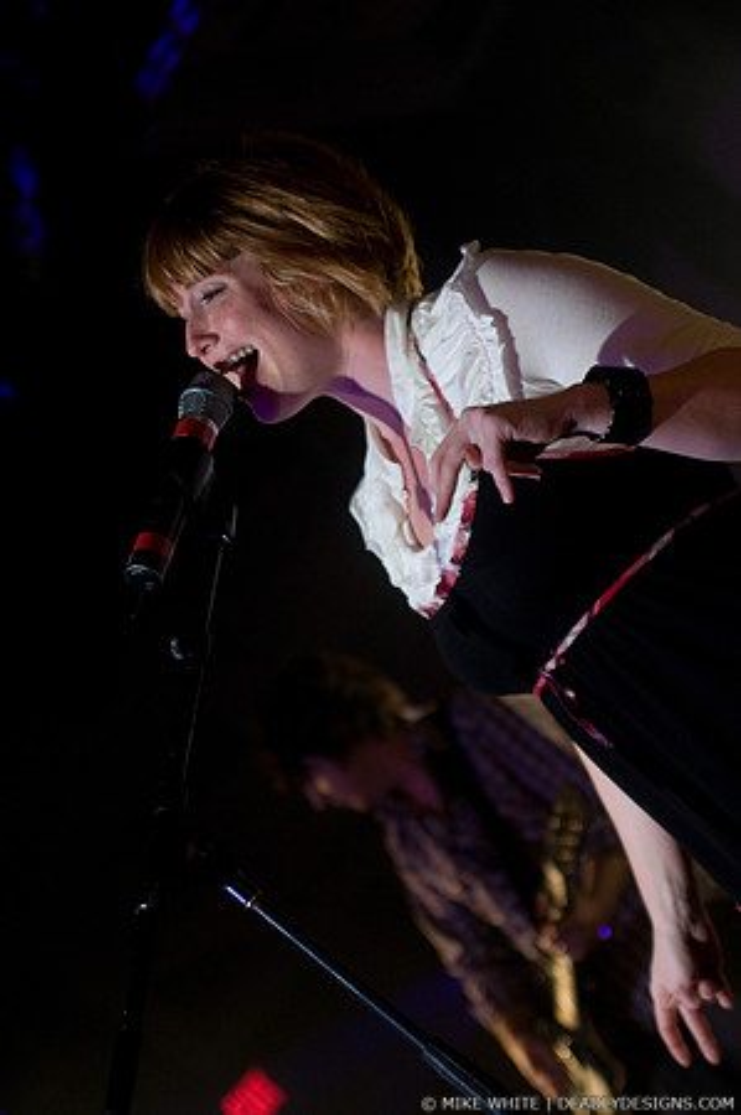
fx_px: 3249
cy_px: 558
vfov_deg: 19.5
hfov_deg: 13.0
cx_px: 370
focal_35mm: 105
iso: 800
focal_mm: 70
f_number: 2.8
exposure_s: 1/125
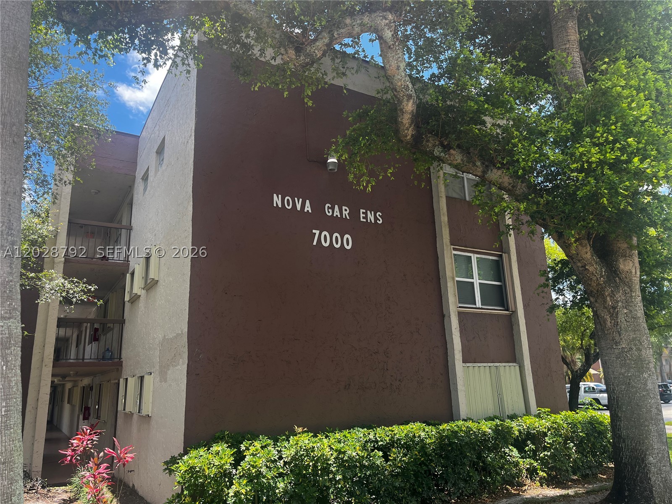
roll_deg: +1.3
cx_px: 336
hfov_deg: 67.3
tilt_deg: +14.9
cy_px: 252
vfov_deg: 53.1
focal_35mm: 26
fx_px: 505
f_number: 1.6
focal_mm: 5.1
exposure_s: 1/714
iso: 50
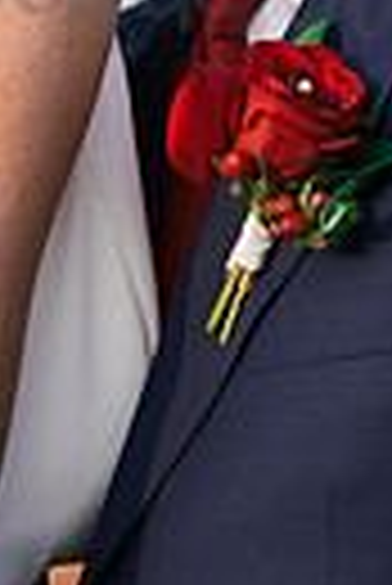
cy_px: -36
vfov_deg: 11.7
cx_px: 23
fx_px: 2818
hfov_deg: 7.9
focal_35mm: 173
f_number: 2.8
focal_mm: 50
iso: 125
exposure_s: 1/800
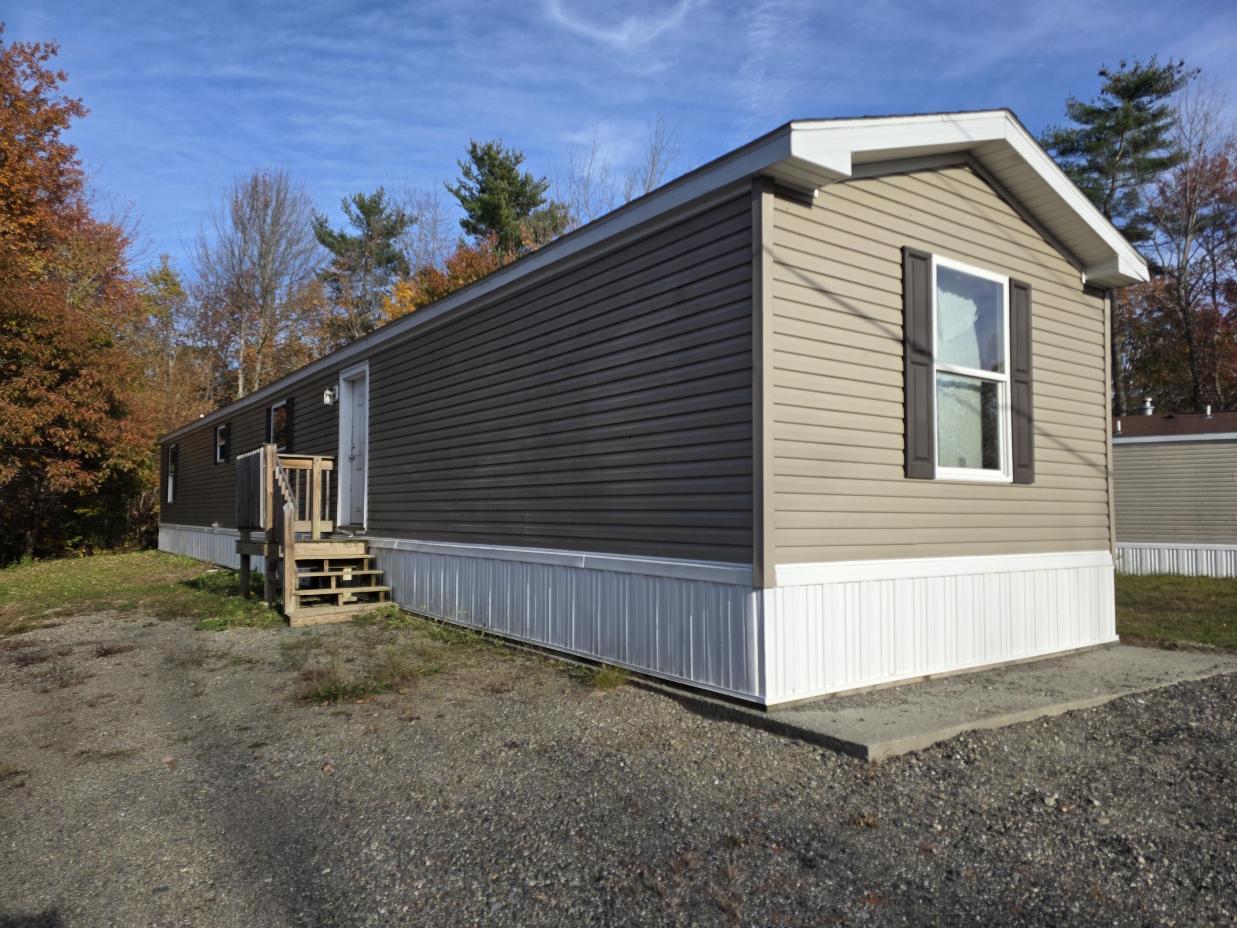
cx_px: 618
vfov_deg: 58.9
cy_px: 464
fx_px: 822
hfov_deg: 73.9
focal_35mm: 23
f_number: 1.7
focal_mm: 6.3
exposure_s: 1/5153
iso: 80
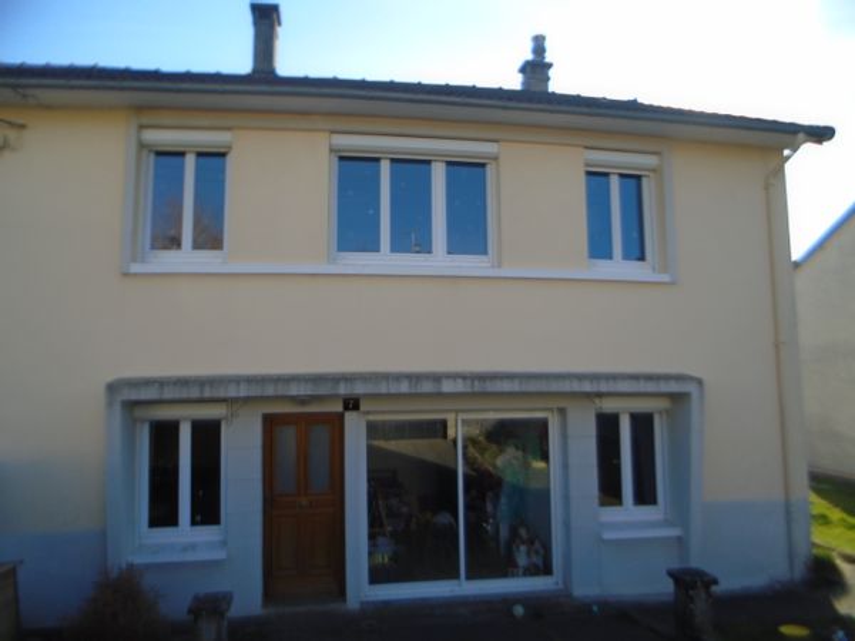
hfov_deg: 67.3
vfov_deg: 53.1
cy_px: 320
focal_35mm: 26
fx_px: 642
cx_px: 428
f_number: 3.2
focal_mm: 4.6
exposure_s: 1/640
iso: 100
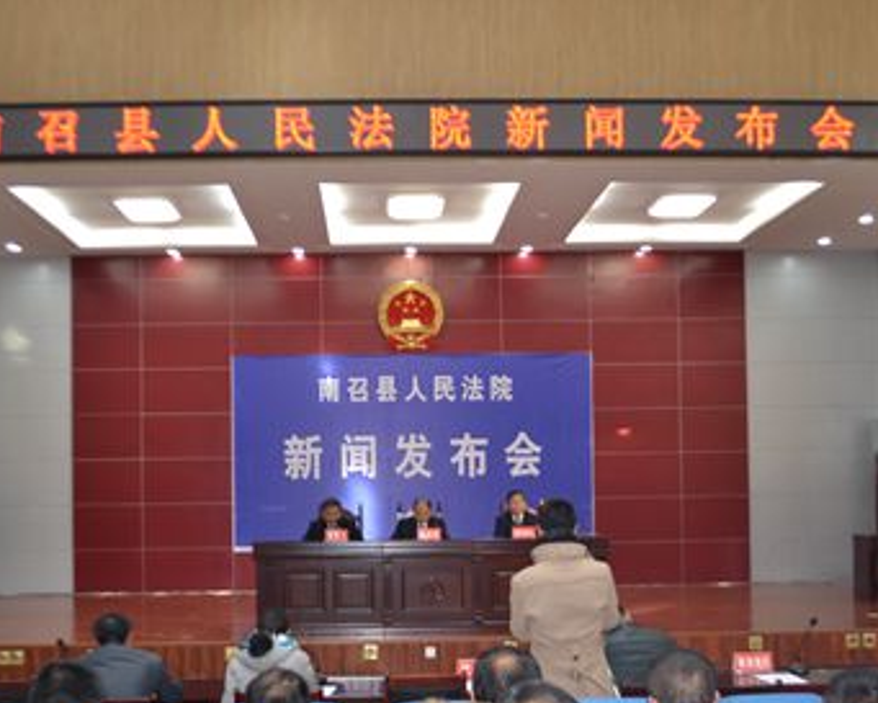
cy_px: 453
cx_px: 425
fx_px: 1274
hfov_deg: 38.0
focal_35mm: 49
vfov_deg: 30.7
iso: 450
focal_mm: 22
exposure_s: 1/60
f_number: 3.8
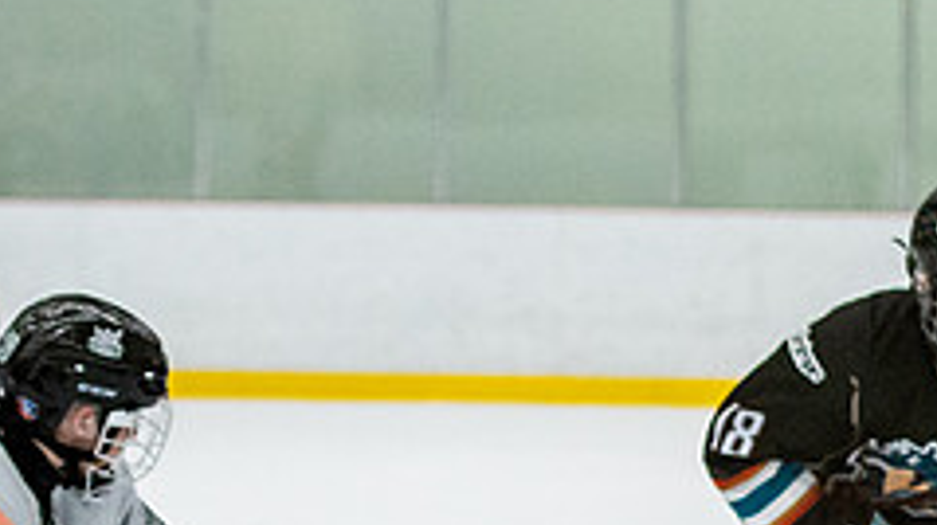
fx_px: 11594
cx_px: 789
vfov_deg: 2.6
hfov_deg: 4.6
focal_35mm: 467
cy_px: 502
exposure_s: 1/640
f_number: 2.8
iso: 1250
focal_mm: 78
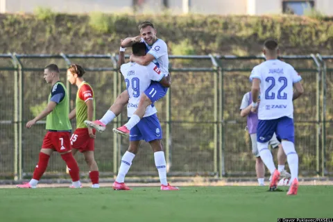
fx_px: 5550
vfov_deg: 2.3
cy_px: 111
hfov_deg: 3.4
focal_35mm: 600
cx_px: 166
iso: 1000
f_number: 2.8
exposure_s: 1/4000
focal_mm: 400
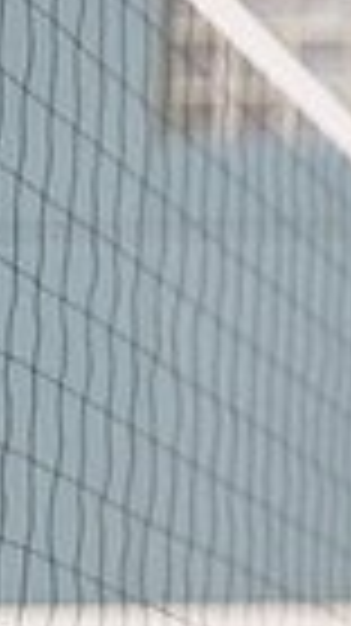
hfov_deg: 4.0
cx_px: 1611
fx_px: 4608
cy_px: 79
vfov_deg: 7.7
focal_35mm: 278
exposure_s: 1/1600
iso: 1250
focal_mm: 50
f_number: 1.2
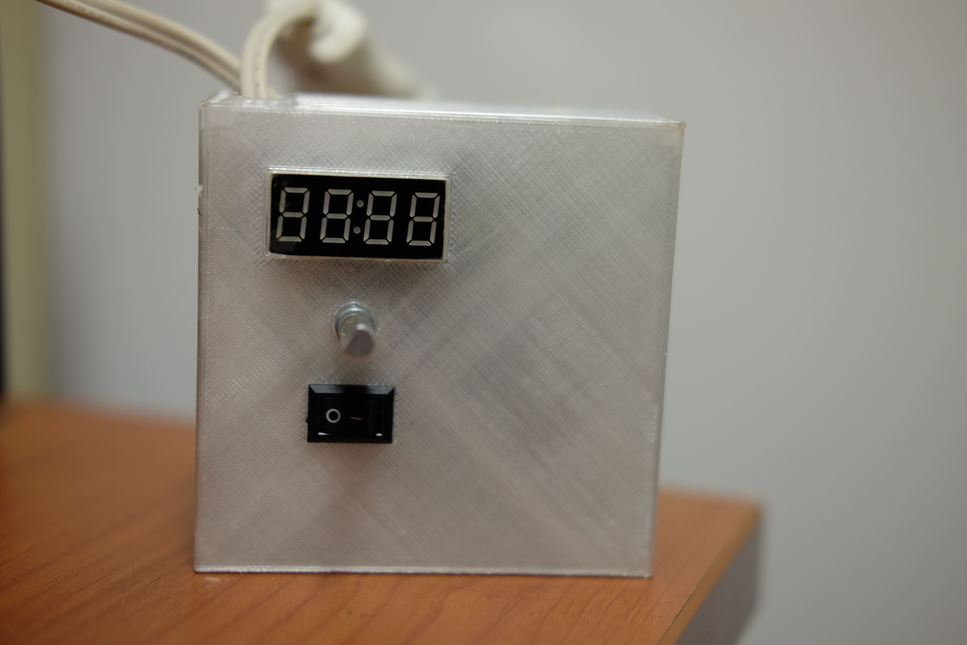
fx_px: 1424
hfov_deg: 37.5
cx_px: 484
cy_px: 322
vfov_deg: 25.5
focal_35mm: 53
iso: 320
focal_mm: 35
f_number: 2
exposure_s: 1/60
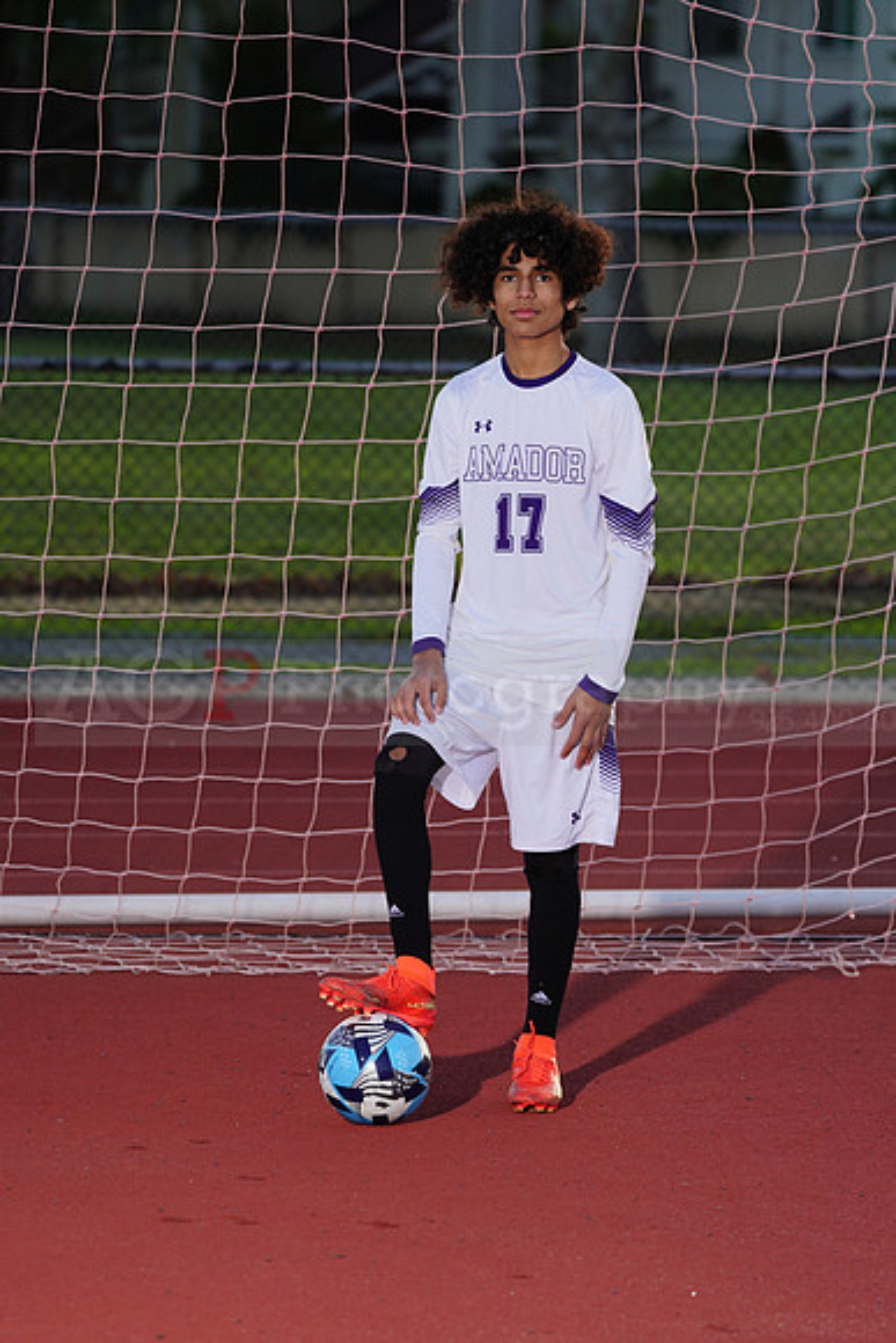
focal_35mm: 200
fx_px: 7462
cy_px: 672
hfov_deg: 6.9
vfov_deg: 10.3
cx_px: 448
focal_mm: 200
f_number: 5.6
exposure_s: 1/250
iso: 200
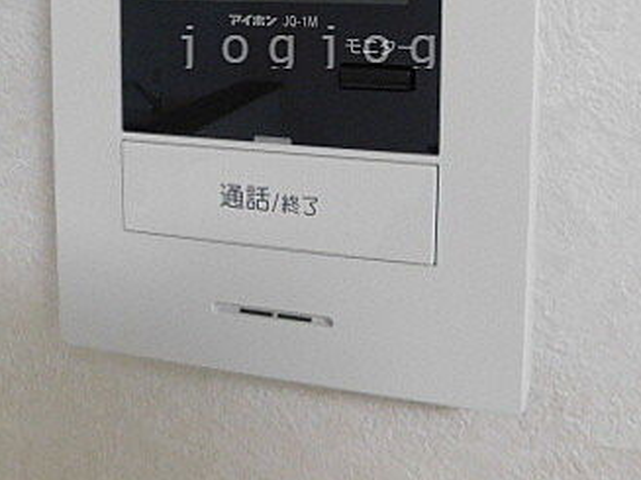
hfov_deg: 42.1
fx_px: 833
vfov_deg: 30.7
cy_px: 45
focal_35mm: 45
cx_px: 312
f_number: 3
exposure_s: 1/30
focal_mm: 4
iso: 320
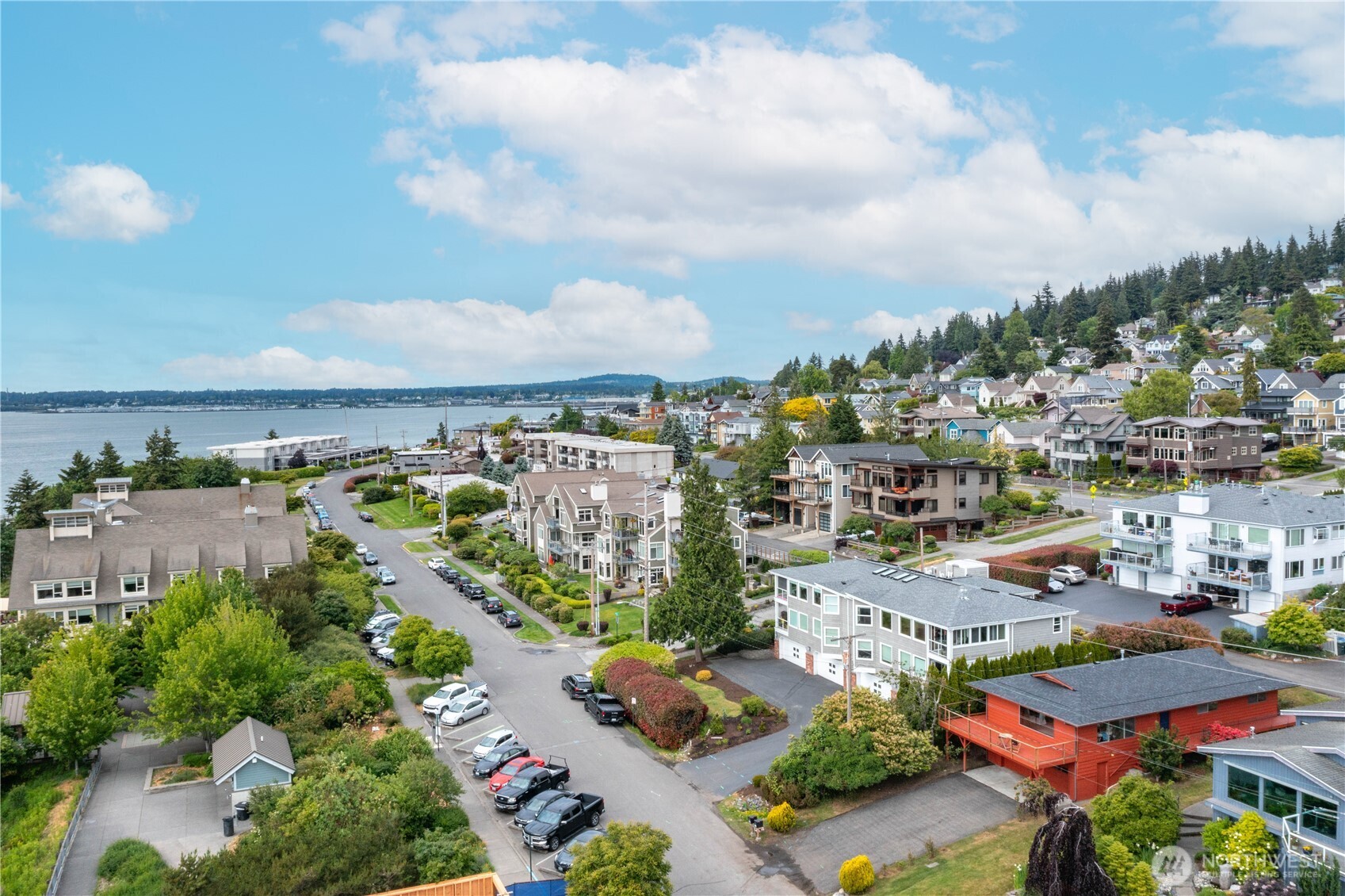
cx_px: 672
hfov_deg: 65.5
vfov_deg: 46.4
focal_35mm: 28
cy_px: 448
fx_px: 1046
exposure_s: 1/120
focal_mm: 10.26
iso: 100
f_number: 10
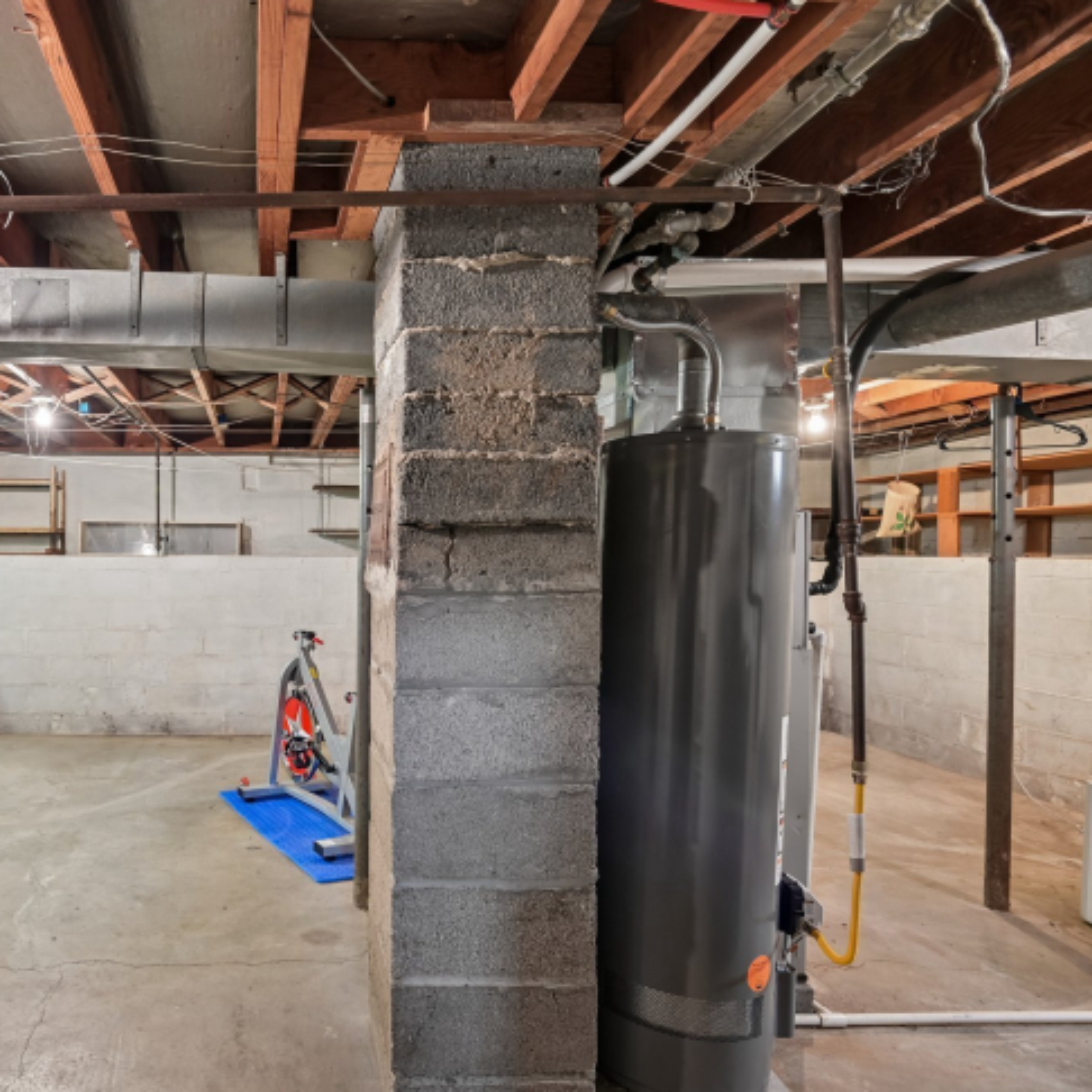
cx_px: 294
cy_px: 539
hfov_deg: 68.2
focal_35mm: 21
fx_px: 749
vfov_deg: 72.1
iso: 400
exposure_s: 1/3.33
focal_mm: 16
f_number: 8
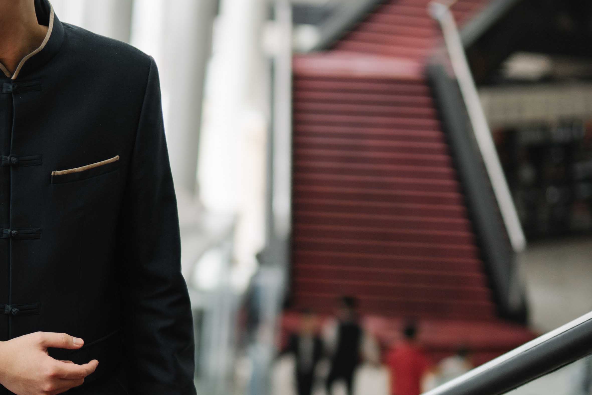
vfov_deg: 10.8
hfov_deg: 15.6
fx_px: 2088
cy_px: 223
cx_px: -114
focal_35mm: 127
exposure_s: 1/320
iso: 100
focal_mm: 50
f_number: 1.4
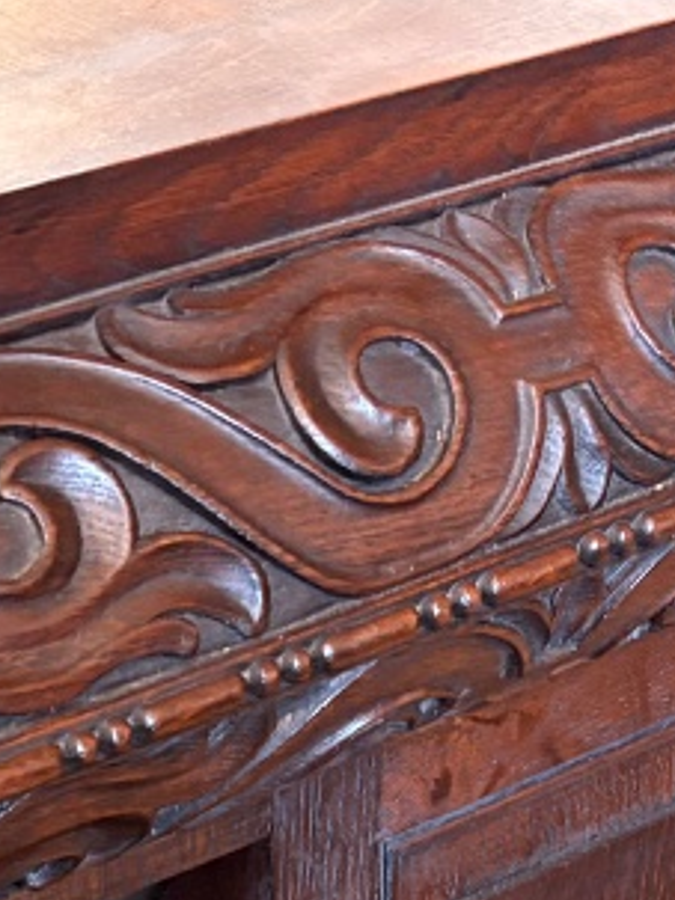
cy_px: 1239
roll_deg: +0.0
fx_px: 2680
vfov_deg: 17.6
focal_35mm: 103
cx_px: 309
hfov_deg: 14.4
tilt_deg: -38.1
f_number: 1.6
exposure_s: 1/50
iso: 320
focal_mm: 5.96
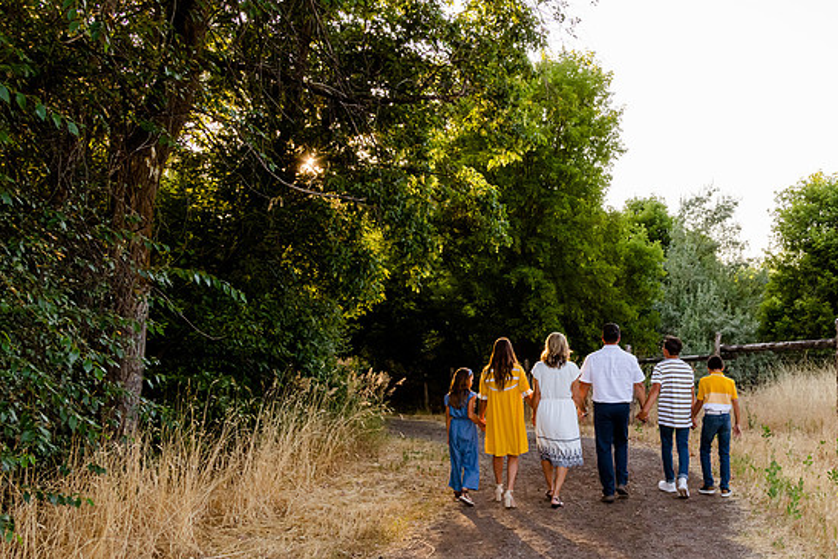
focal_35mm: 34
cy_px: 347
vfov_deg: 38.7
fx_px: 792
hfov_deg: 54.7
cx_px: 555
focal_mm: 24
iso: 1000
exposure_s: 1/200
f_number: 10
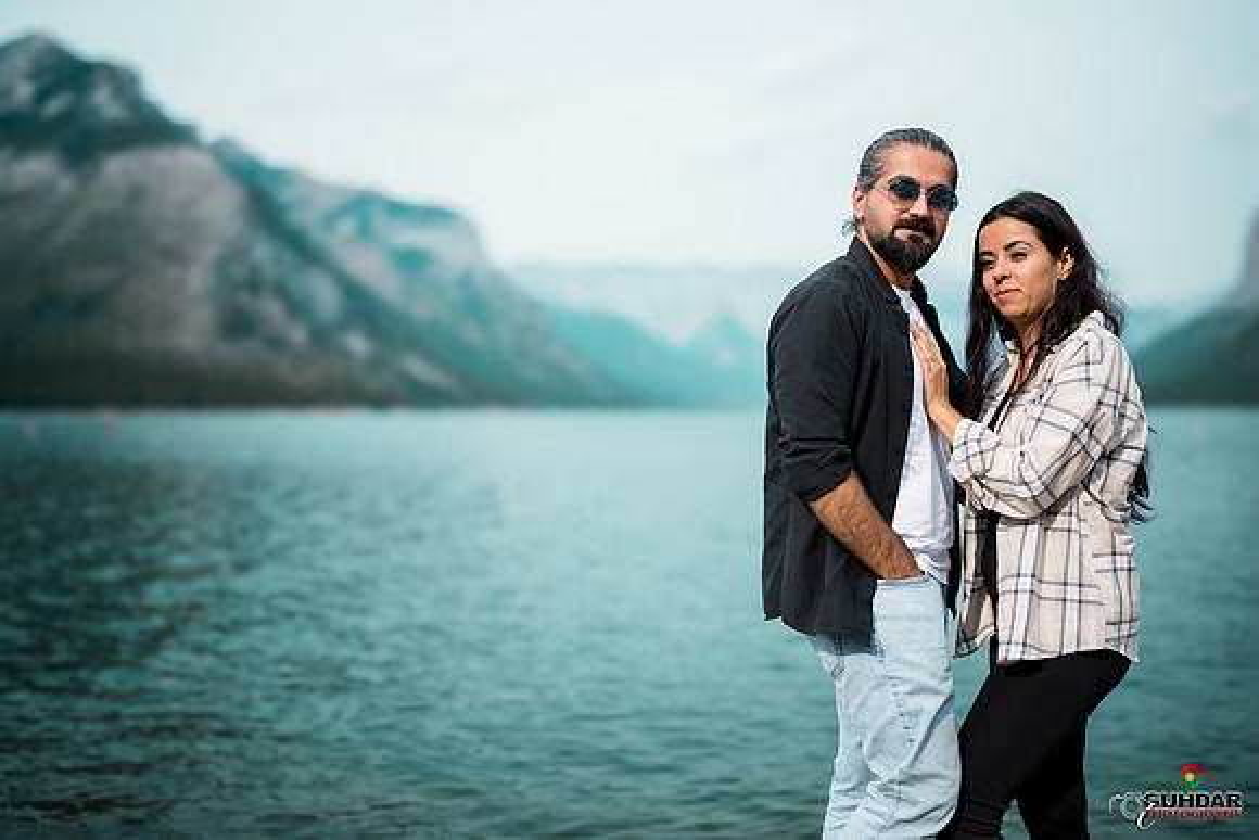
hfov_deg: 54.4
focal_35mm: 35
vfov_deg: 37.9
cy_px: 420
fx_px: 1224
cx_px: 630
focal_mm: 35
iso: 200
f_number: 1.4
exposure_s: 1/8000
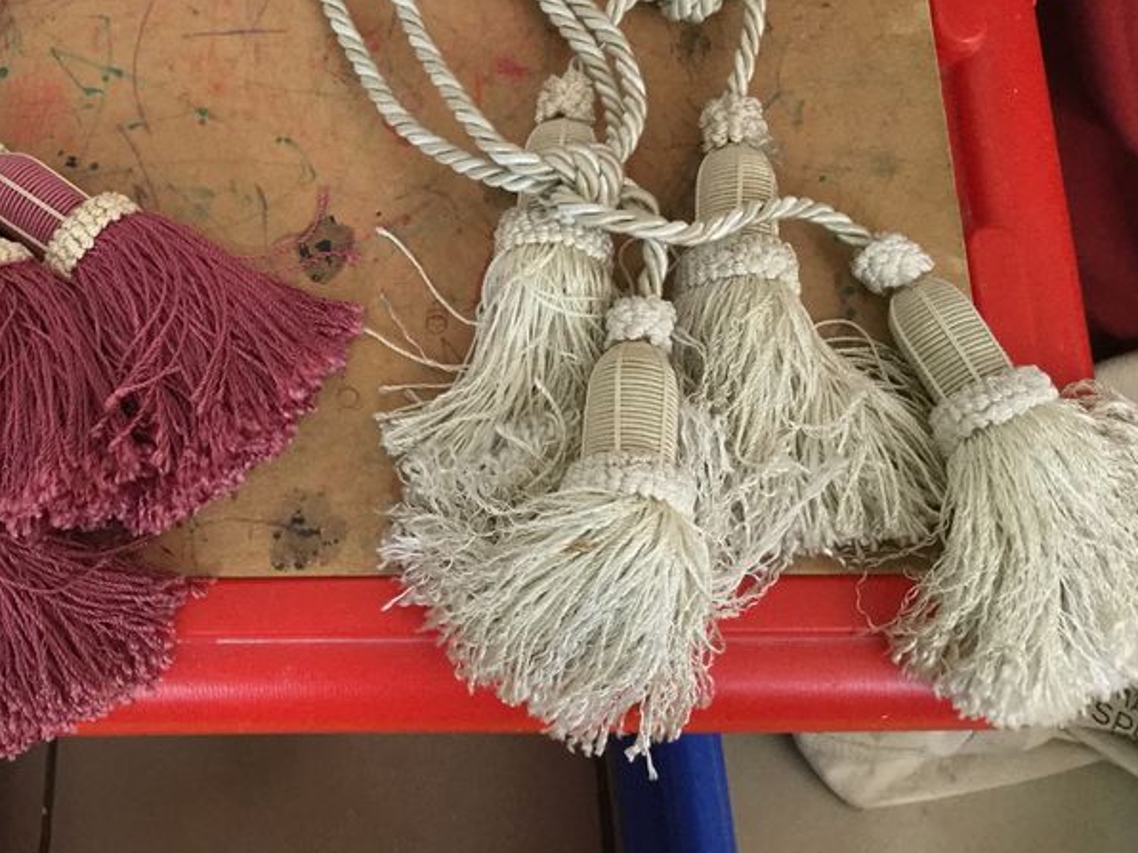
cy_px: 239
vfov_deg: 27.7
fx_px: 1709
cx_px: 246
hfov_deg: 35.7
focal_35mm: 52
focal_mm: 3.3
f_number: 2.4
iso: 125
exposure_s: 1/33
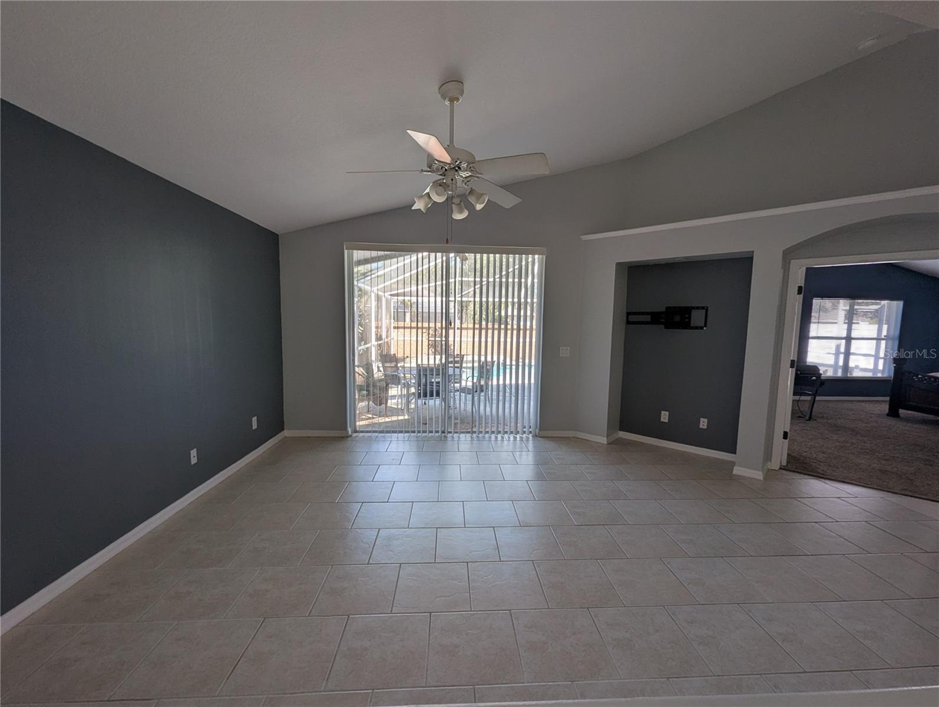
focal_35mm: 13
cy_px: 354
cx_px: 470
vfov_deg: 90.1
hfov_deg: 106.1
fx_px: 353
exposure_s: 1/125
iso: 51
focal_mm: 1.95
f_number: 2.2
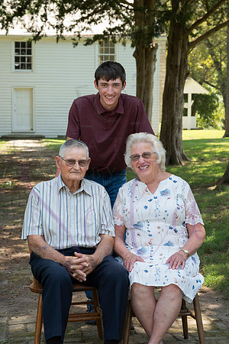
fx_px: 773
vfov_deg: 25.1
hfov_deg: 16.9
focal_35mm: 81
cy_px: 172
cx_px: 114
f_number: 8
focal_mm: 81
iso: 400
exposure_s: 1/160
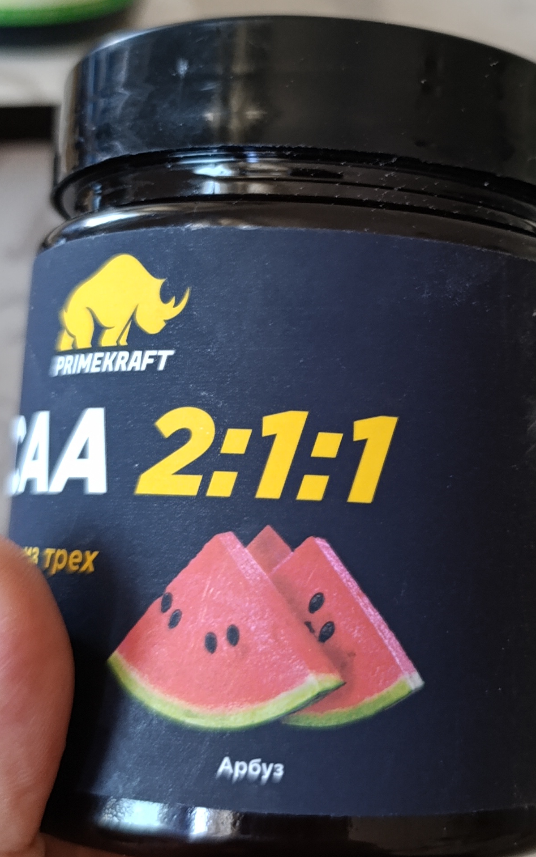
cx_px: 407
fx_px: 1216
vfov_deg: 38.8
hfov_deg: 24.6
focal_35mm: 52
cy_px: 356
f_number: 1.6
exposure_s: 1/25
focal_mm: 6.14
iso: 1000
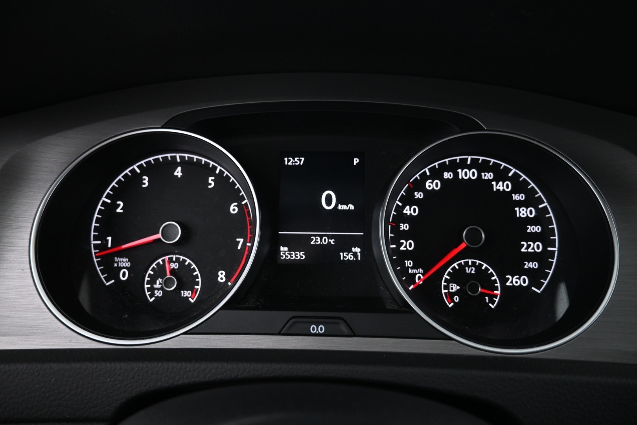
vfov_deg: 53.1
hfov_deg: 73.7
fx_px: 425
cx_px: 318
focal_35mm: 24
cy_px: 212
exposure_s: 1/25
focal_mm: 16
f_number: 3.5
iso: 1600
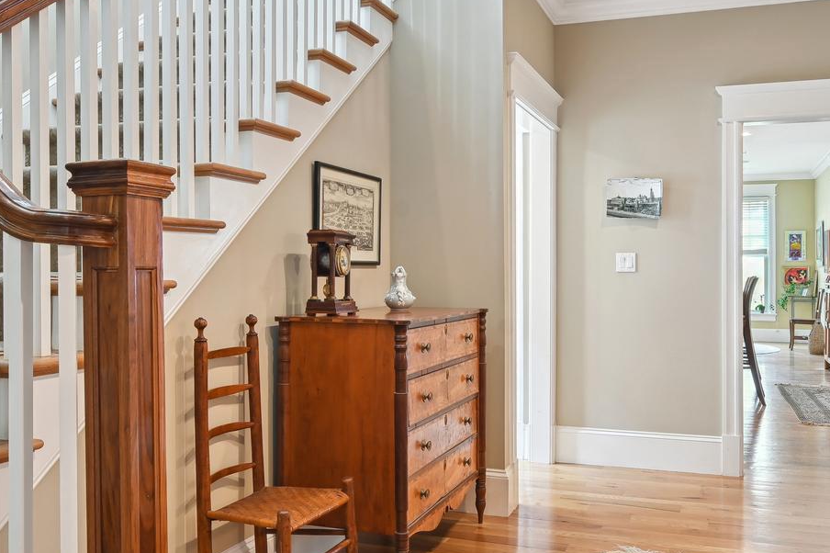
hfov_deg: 54.3
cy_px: 294
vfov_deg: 37.7
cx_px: 435
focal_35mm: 35
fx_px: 810
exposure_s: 1/2.5
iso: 200
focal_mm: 15.5
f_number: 9
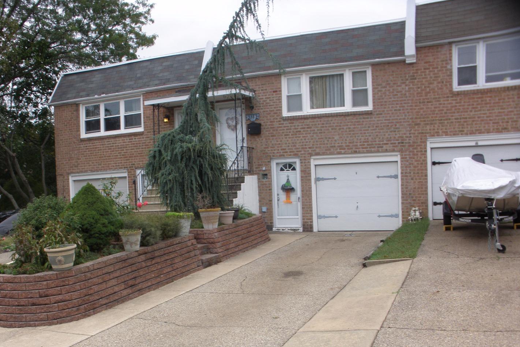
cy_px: 191
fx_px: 549
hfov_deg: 50.7
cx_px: 263
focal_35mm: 38
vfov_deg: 35.0
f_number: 5.6
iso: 64
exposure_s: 1/100
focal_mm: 6.3
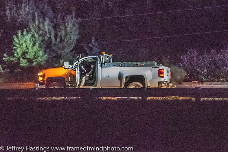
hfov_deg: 11.5
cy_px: 70
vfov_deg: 7.6
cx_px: 129
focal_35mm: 179
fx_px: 1135
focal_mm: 98
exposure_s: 1/60
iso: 16000
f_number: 4.5
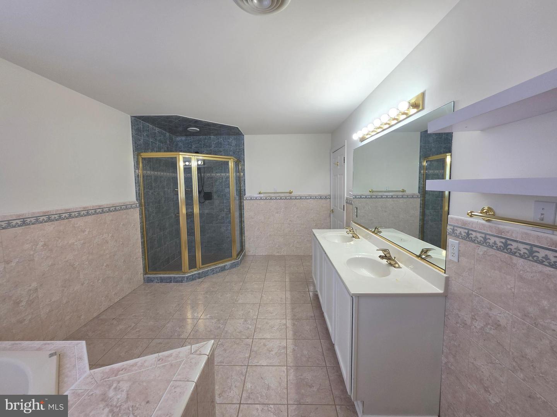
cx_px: 278
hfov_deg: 106.2
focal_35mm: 13
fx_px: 209
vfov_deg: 89.9
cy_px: 208
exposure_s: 1/120
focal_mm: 2.2
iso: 40
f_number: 1.9
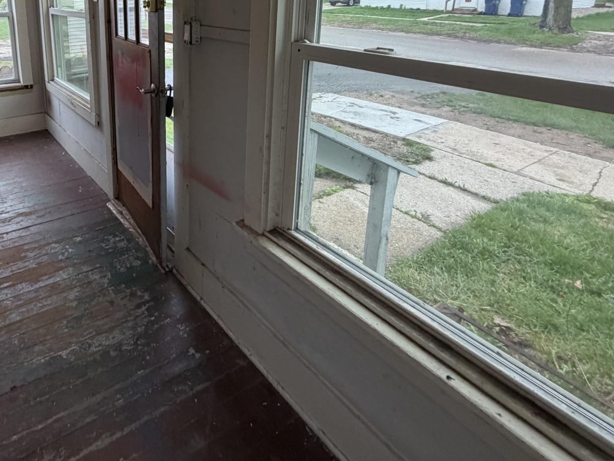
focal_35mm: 23
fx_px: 408
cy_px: 83
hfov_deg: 69.3
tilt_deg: -13.3
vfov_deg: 54.3
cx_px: 157
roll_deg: +0.8
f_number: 2.2
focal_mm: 2.22
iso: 320
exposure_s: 1/120
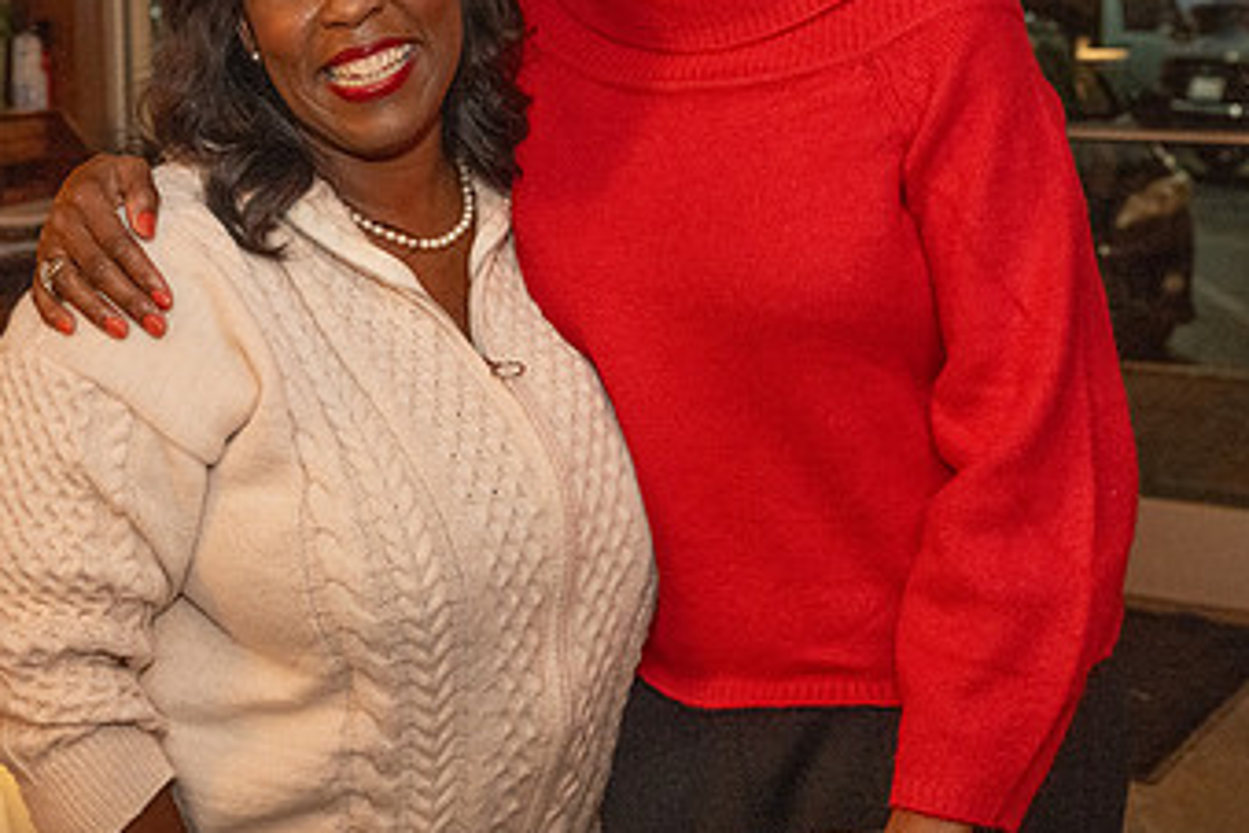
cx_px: 505
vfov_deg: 20.7
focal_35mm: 65
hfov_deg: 30.9
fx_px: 2255
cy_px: 205
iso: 4000
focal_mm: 38
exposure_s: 1/100
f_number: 5
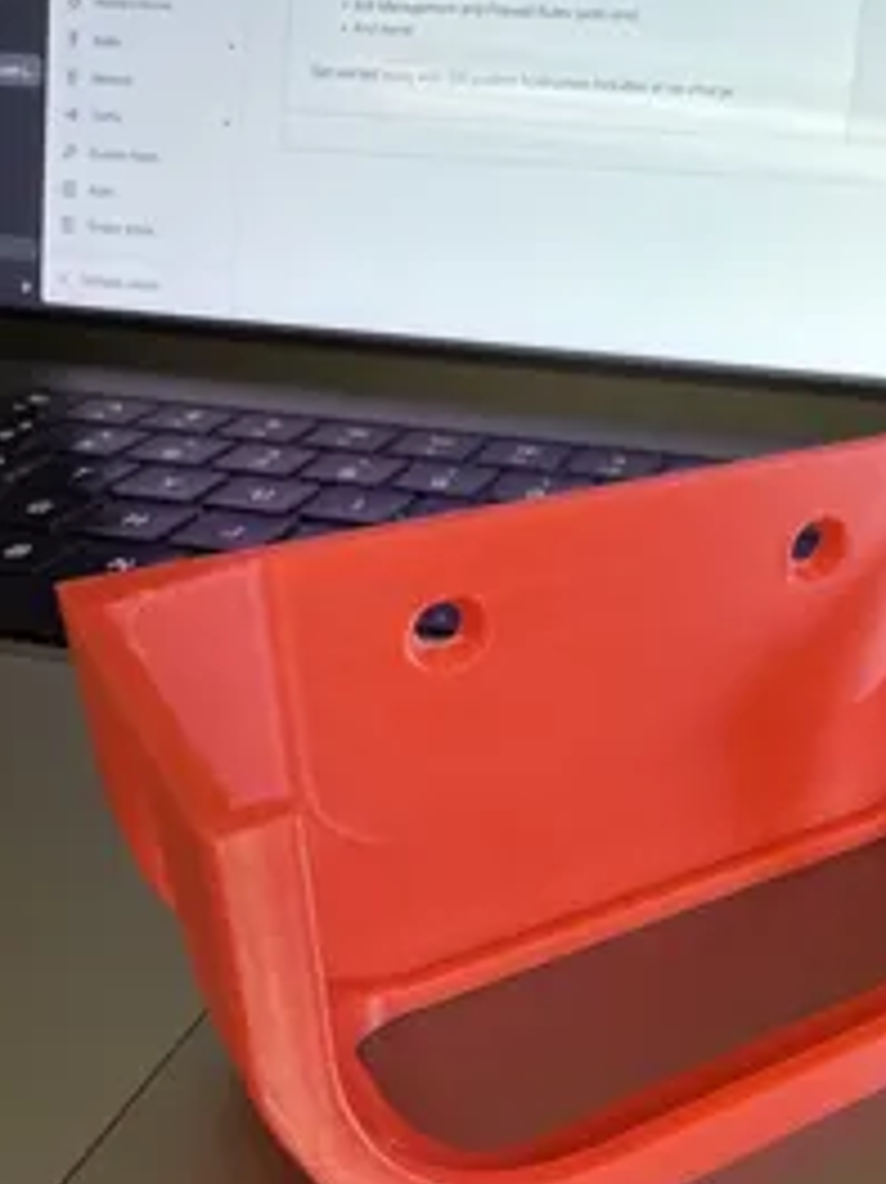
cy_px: 774
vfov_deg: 48.3
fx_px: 1298
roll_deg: -2.0
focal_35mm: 38
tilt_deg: -31.7
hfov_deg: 36.8
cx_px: 670
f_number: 2.2
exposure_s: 1/61
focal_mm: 2.22
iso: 320
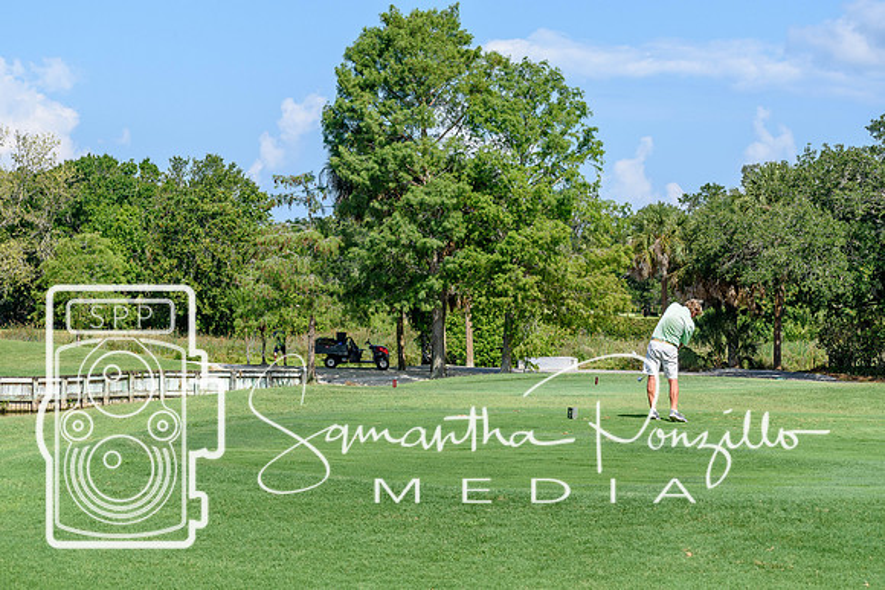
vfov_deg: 13.0
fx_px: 2582
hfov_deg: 19.5
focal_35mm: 105
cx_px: 442
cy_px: 295
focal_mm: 70
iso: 200
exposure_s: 1/800
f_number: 7.1
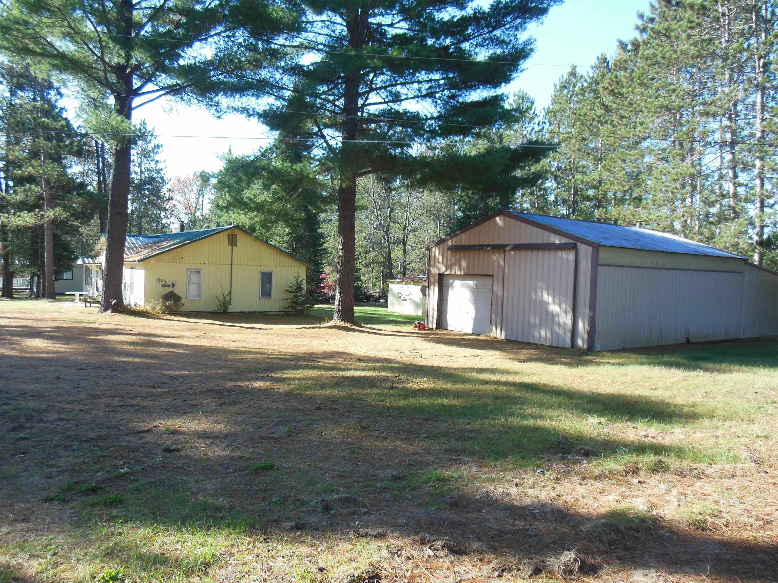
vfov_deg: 54.9
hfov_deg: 69.4
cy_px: 292
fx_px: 562
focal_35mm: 25
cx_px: 389
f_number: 3.2
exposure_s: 1/250
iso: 125
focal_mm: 4.5
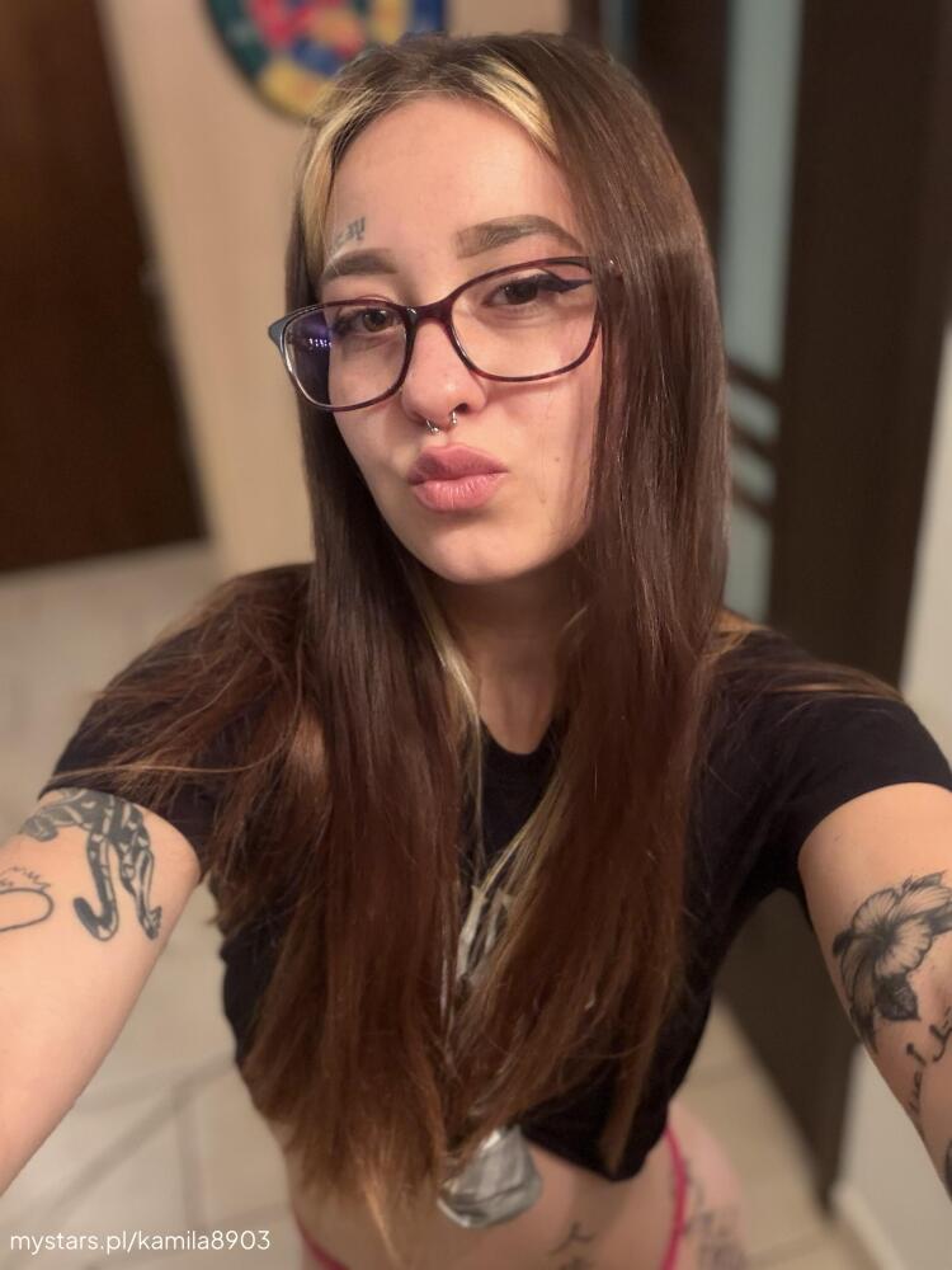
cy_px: 635
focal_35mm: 30
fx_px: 1100
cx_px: 476
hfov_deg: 46.8
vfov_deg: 60.0
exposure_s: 1/25
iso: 320
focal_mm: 2.71
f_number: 1.9
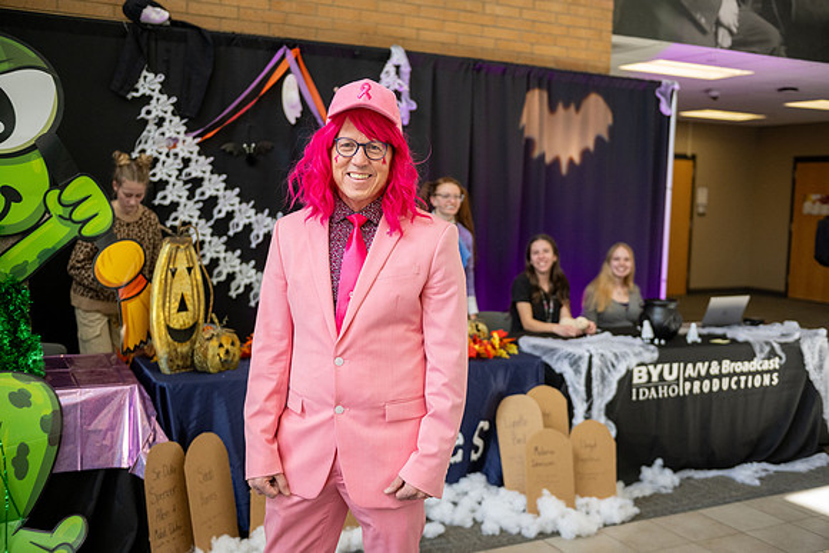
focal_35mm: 38
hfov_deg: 50.7
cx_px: 414
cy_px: 276
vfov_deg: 35.1
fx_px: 875
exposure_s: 1/1000
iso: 1600
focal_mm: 38
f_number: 2.8
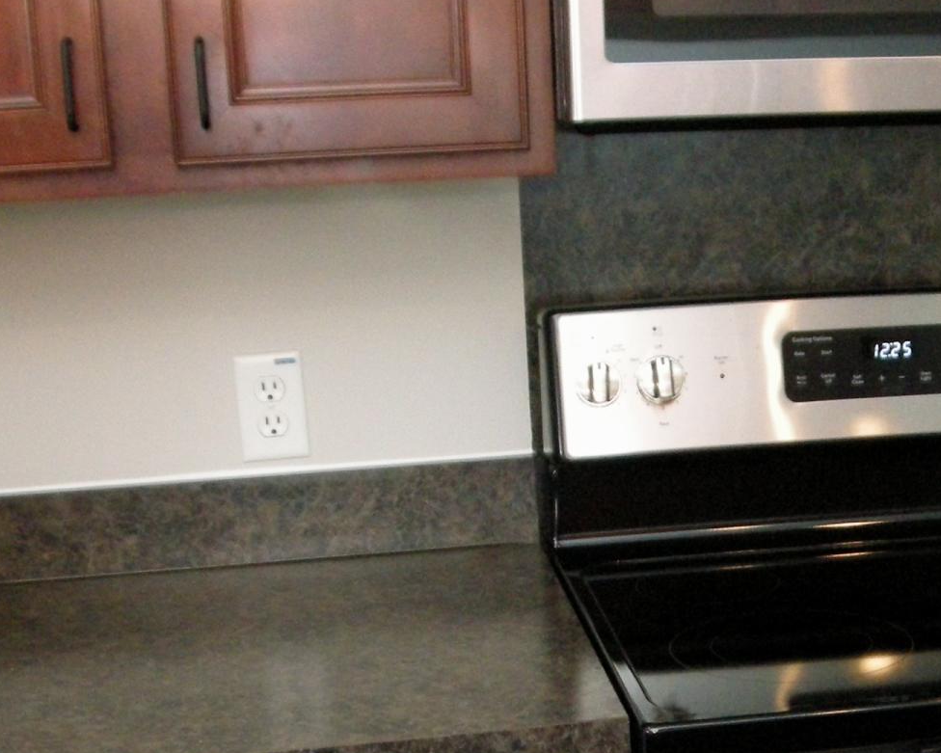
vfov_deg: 14.6
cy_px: 630
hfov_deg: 18.0
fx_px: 2925
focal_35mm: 105
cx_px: 824
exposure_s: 1/60
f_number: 2.7
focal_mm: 7.5
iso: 400
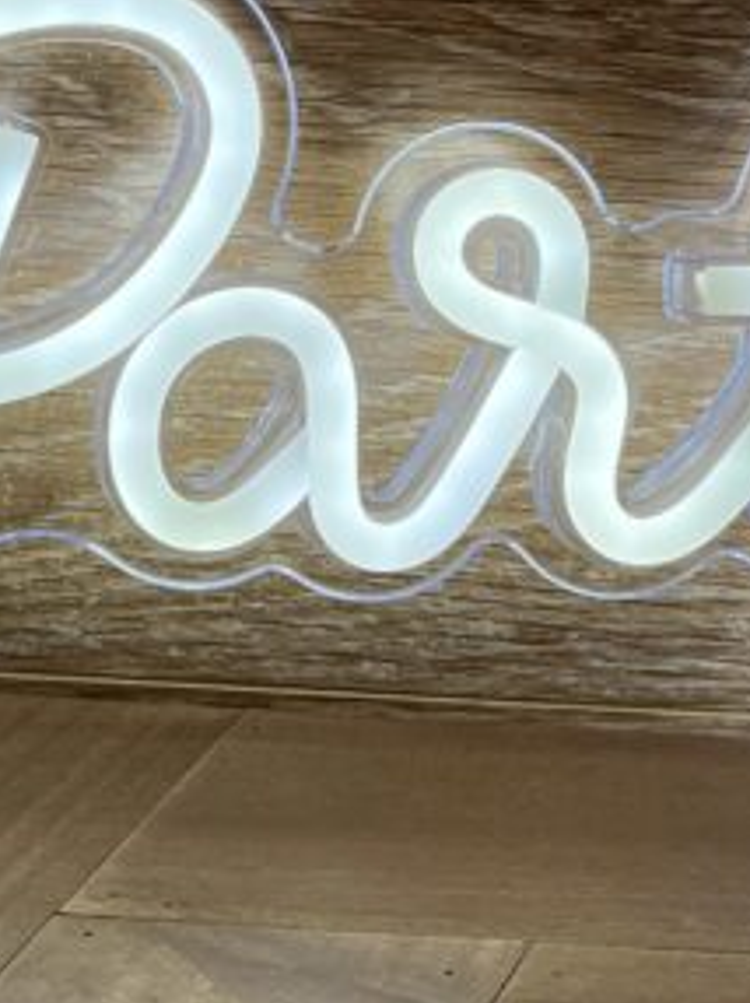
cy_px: 184
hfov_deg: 14.8
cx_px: -123
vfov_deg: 20.0
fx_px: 2806
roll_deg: -2.4
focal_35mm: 97
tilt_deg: -21.1
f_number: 1.6
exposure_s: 1/343
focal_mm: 5.1
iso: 50
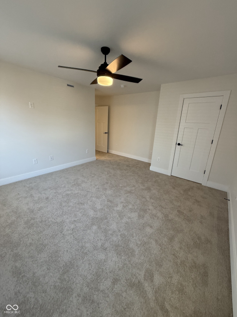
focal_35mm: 14
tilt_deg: -16.2
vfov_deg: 102.1
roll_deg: -4.7
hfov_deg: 85.7
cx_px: 118
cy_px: 158
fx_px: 128
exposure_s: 1/120
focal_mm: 2.22
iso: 250
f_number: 2.2
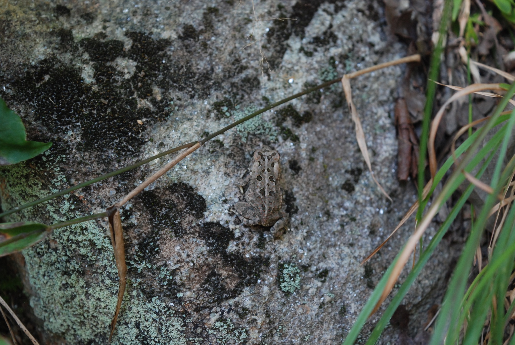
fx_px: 1182
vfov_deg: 16.6
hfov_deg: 24.6
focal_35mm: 82
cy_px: 172
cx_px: 258
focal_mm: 55
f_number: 5.6
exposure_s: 1/125
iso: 640
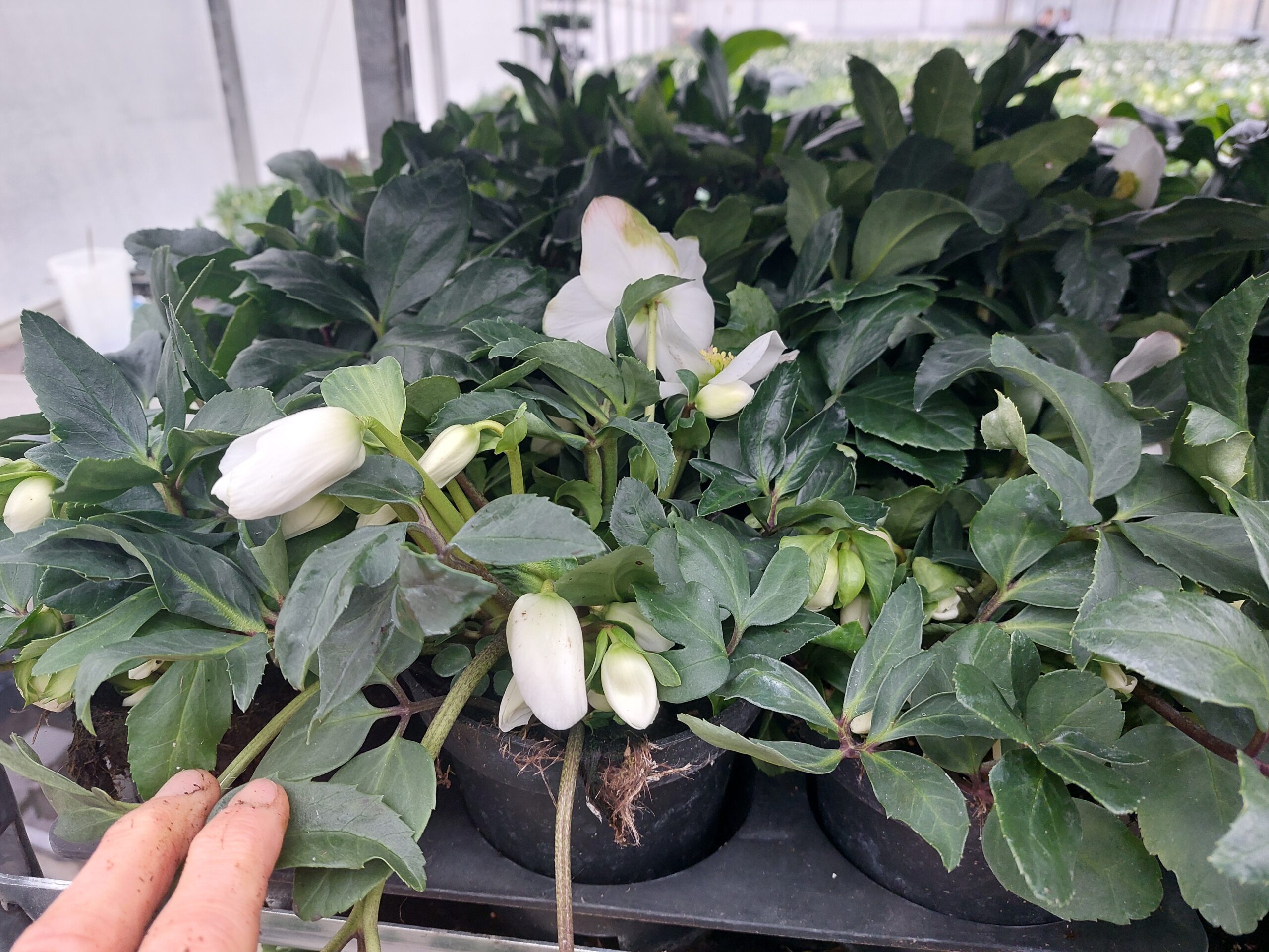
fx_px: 880
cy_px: 476
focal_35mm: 24
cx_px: 634
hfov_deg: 71.6
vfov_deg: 56.8
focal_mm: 5.23
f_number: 1.8
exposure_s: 1/60
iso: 125
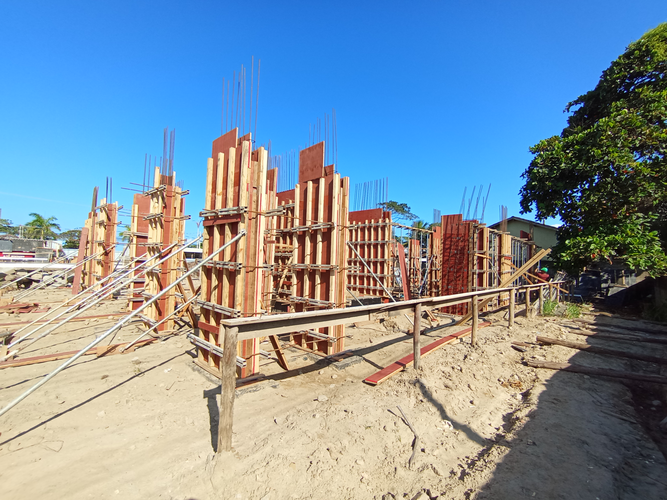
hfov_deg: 94.5
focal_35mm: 16
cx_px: 334
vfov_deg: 78.1
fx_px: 308
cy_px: 250
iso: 51
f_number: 2.2
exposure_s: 1/1153
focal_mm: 1.65
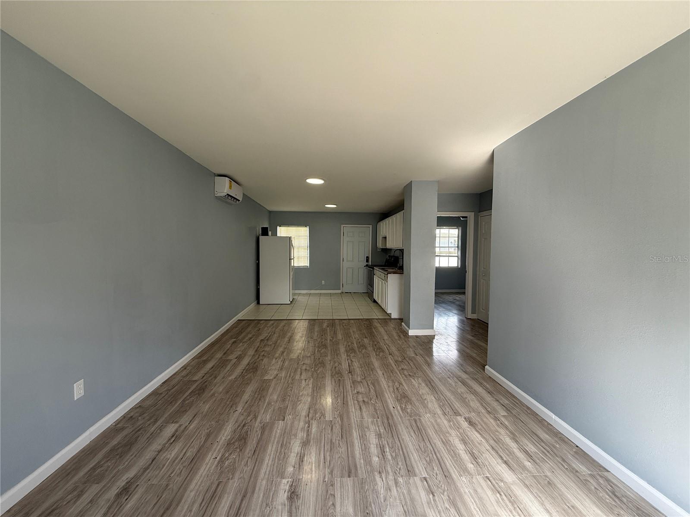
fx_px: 279
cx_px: 345
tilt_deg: -2.7
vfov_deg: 85.7
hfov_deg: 102.1
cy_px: 258
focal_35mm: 14
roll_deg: +0.1
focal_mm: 2.22
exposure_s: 1/116
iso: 64
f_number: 2.2
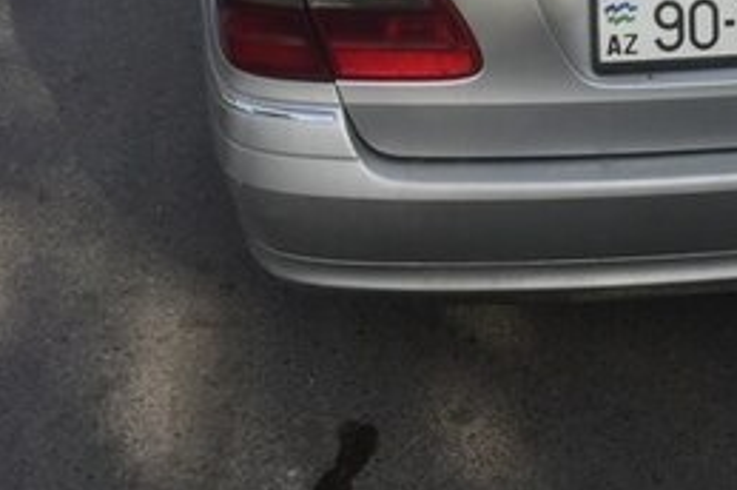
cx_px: 657
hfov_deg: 25.6
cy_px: -161
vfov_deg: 16.6
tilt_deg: -19.1
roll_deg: -1.7
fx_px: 1574
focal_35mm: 77
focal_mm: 4.15
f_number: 2.2
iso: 32
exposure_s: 1/1412
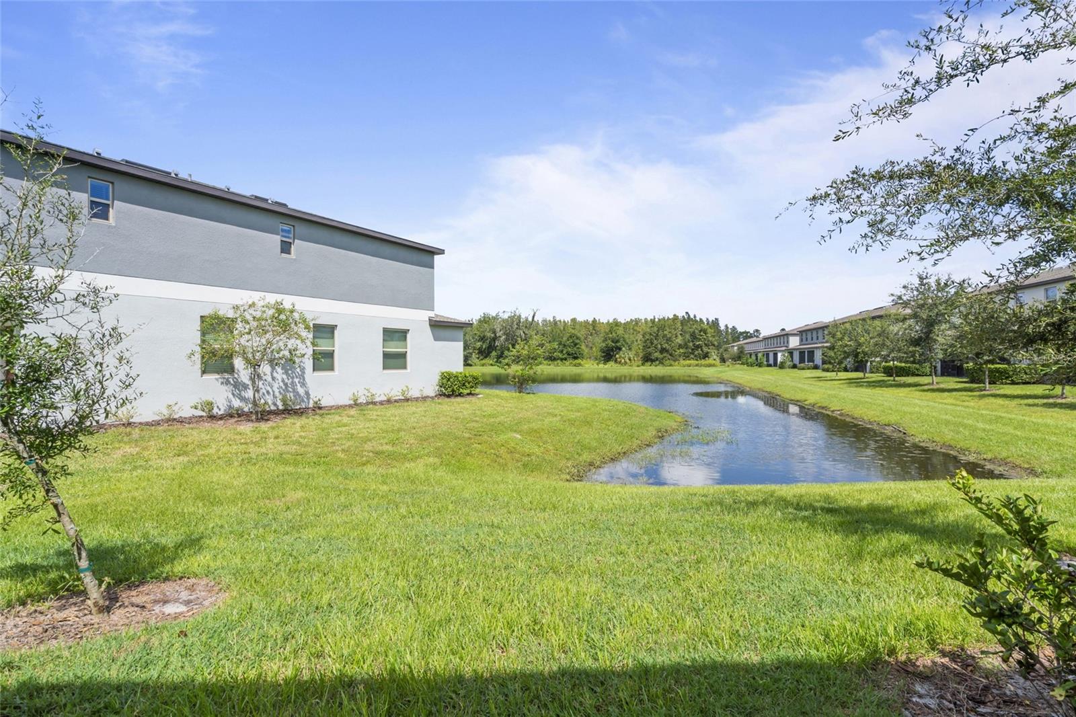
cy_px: 358
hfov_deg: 93.3
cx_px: 538
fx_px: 508
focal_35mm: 17
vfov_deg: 70.4
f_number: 10
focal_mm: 17
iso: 100
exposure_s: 1/250
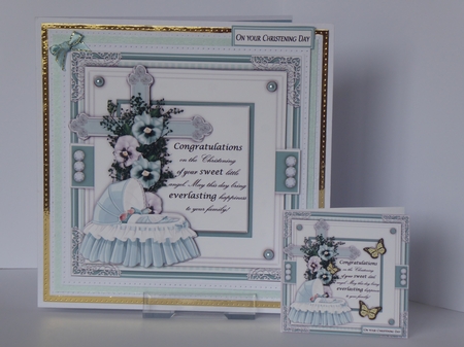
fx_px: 1433
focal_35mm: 107
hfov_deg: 18.4
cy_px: 174
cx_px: 232
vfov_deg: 13.8
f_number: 5
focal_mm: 17.5
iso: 125
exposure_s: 1/60
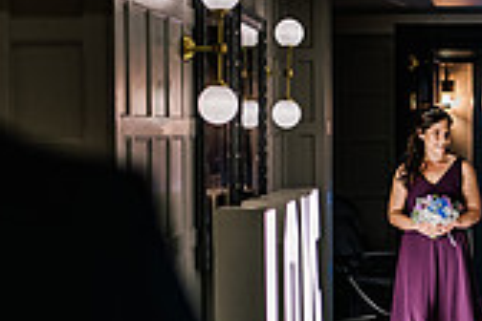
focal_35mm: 121
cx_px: 387
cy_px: 231
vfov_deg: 11.3
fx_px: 1620
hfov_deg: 16.8
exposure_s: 1/250
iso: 1250
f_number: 1.6
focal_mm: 35
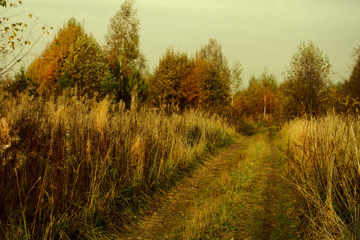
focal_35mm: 48
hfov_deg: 40.9
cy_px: 80
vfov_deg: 27.9
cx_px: 139
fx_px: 480
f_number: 4.5
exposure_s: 1/500
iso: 100
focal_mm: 22
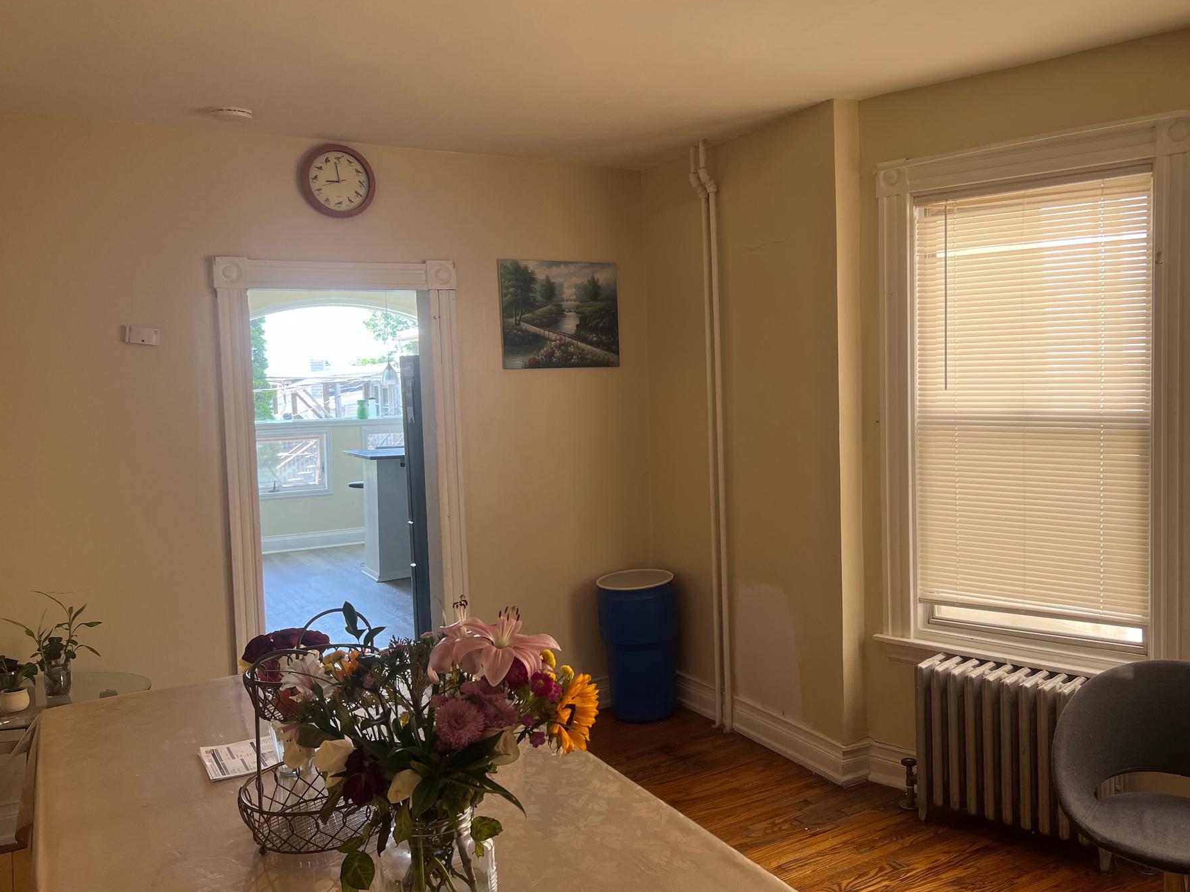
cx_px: 667
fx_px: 1031
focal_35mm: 30
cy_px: 452
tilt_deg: -3.7
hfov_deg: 59.8
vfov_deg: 46.8
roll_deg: +1.2
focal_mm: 5.7
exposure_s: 1/120
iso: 64
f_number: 1.5
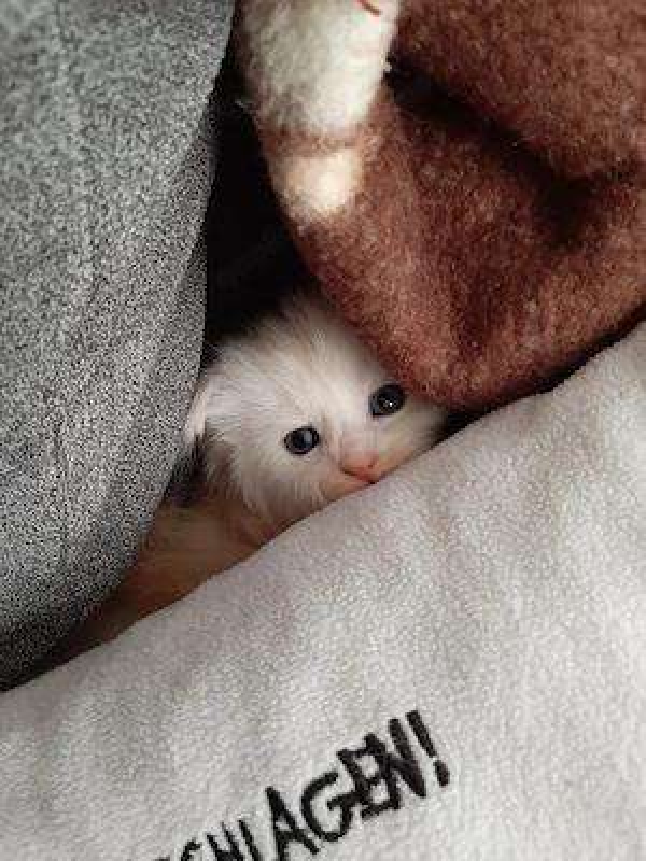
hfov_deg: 53.1
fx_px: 647
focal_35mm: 26
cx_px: 323
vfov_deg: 67.3
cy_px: 430
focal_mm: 3.93
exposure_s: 1/33
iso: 160
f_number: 1.7
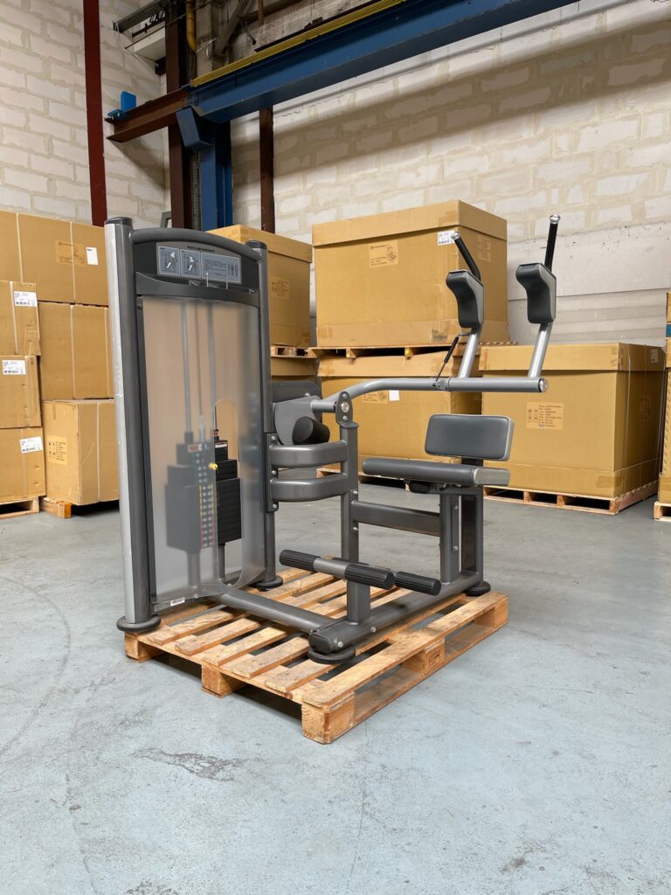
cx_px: 336
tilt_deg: -5.9
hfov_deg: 53.1
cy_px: 448
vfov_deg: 67.3
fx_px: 672
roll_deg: +0.6
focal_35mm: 26
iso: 40
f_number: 1.6
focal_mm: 5.1
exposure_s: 1/121
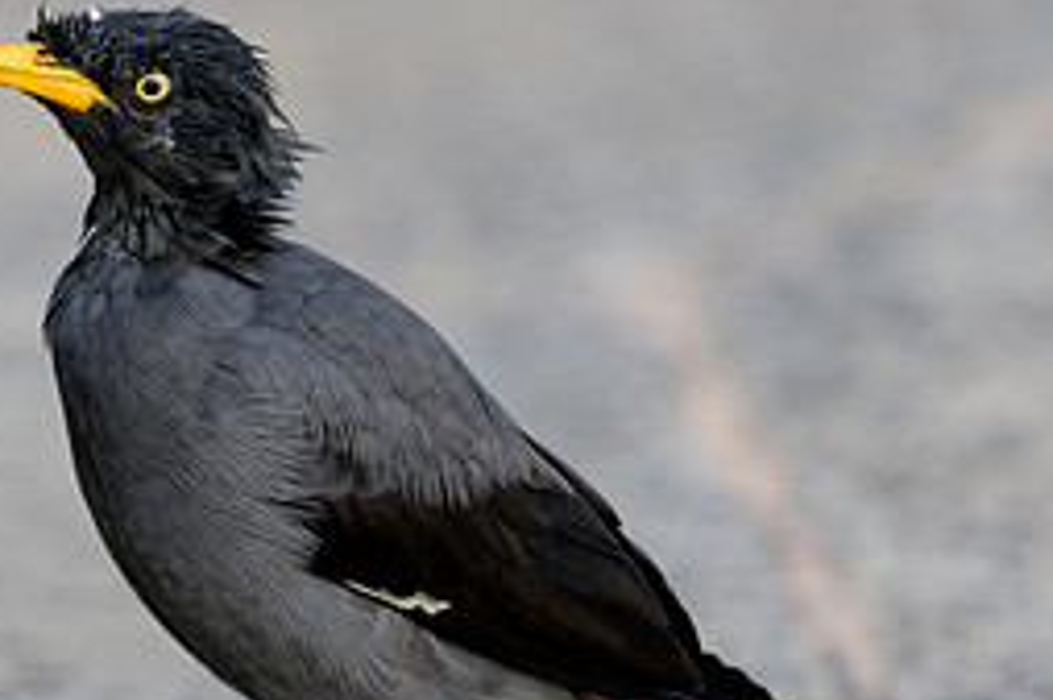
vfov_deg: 0.8
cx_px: 246
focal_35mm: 1617
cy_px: 537
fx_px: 47265
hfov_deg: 1.3
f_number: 2.8
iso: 320
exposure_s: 1/1250
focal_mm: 400
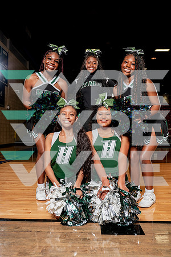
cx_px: 86
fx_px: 214
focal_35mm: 30
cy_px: 128
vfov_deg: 61.9
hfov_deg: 43.6
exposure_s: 1/250
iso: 200
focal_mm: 30
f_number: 5.6
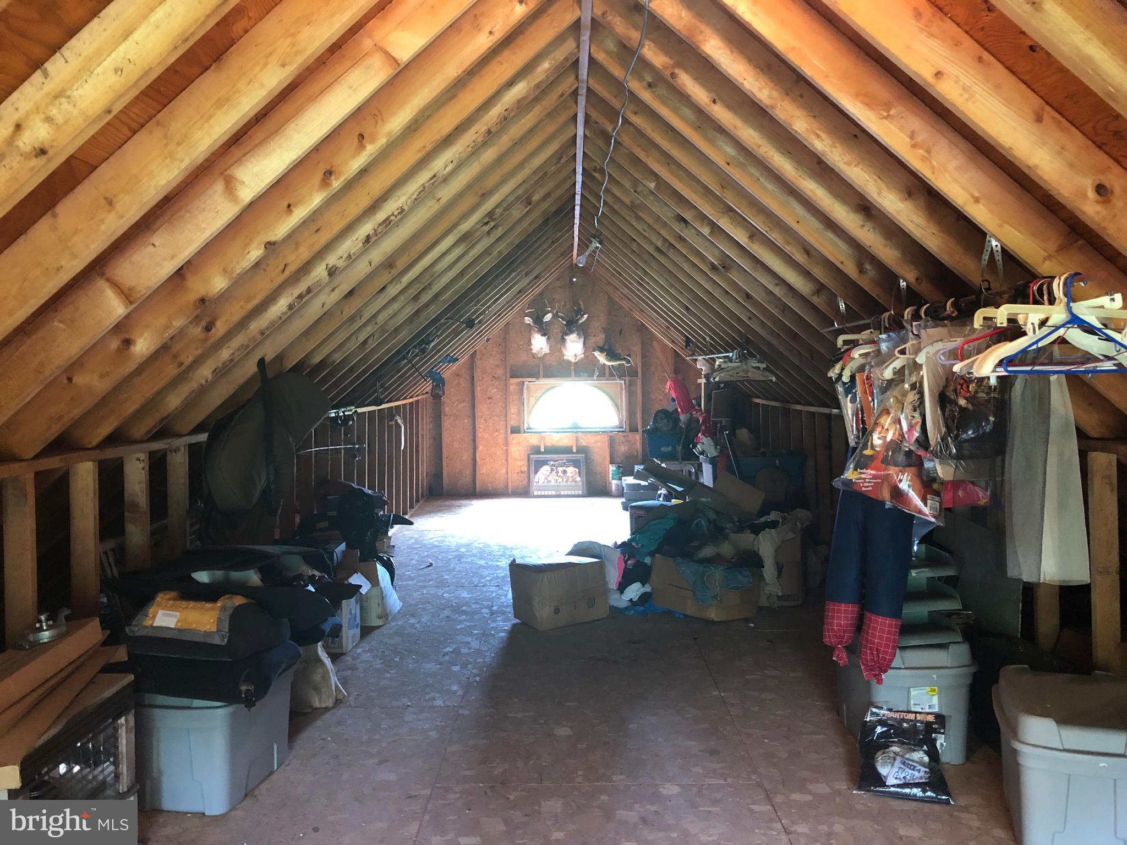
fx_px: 912
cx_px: 564
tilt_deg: -3.2
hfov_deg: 63.4
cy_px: 422
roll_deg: +0.6
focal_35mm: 28
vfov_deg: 49.7
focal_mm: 3.99
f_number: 1.8
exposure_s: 1/12
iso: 100
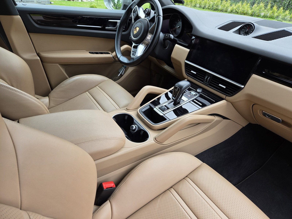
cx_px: 146
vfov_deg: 58.9
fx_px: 194
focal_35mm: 23
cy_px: 110
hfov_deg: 73.9
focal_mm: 5.4
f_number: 1.8
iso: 64
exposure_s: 1/180
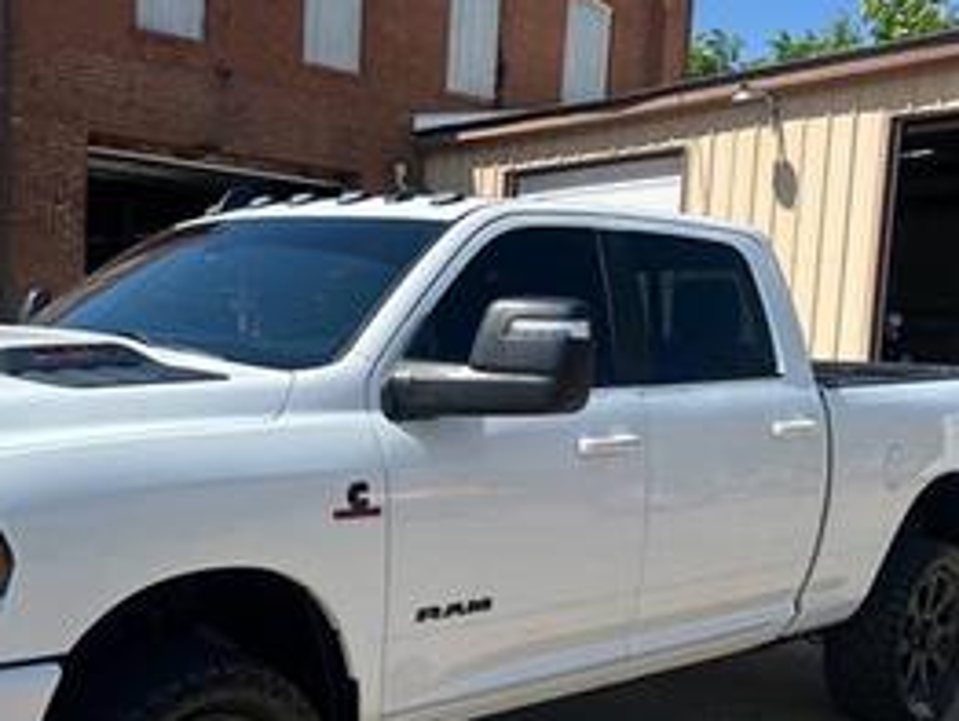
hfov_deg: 37.7
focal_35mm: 50
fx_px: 1386
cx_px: 307
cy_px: 545
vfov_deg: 28.7
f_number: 1.5
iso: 50
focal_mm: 5.7
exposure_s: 1/5076
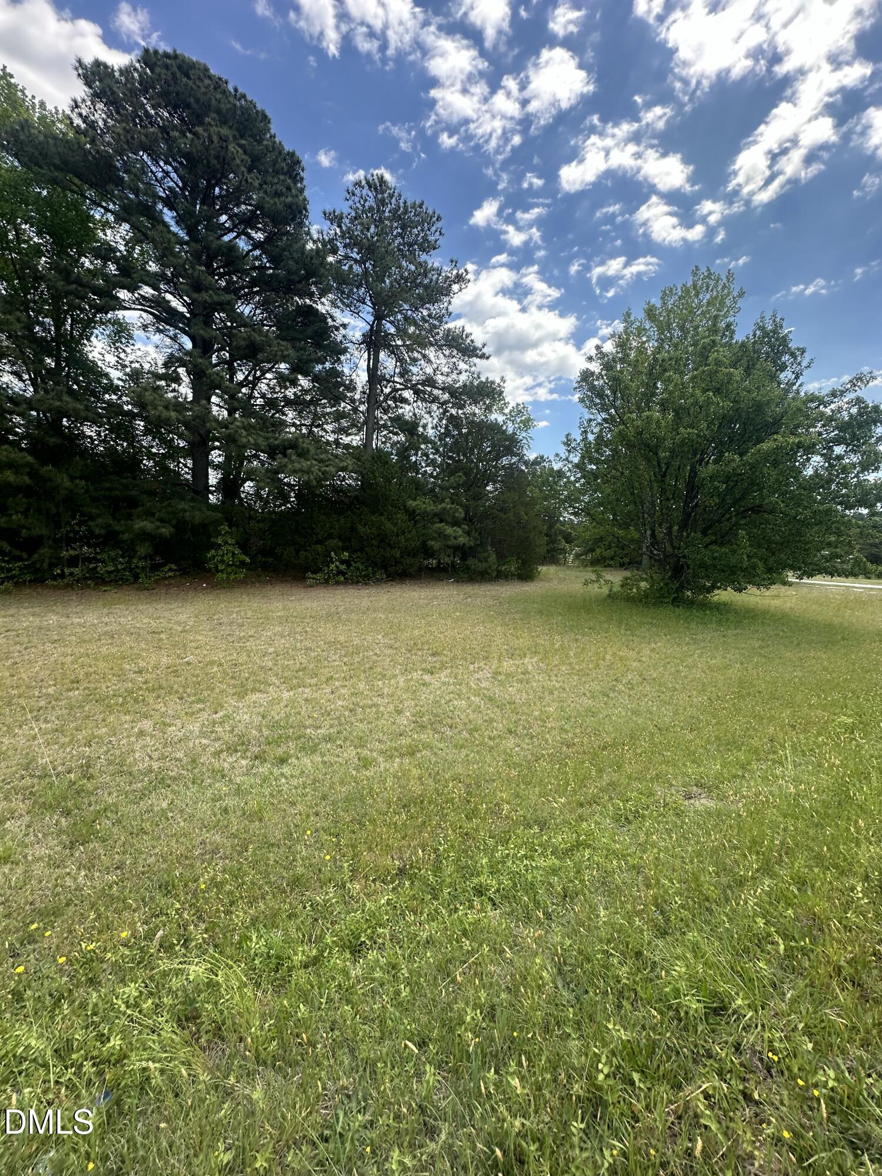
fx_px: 476
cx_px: 441
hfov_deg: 85.7
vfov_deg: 102.1
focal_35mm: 14
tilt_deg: -6.3
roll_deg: -3.8
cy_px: 588
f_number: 2.2
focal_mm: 2.22
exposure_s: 1/612
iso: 40
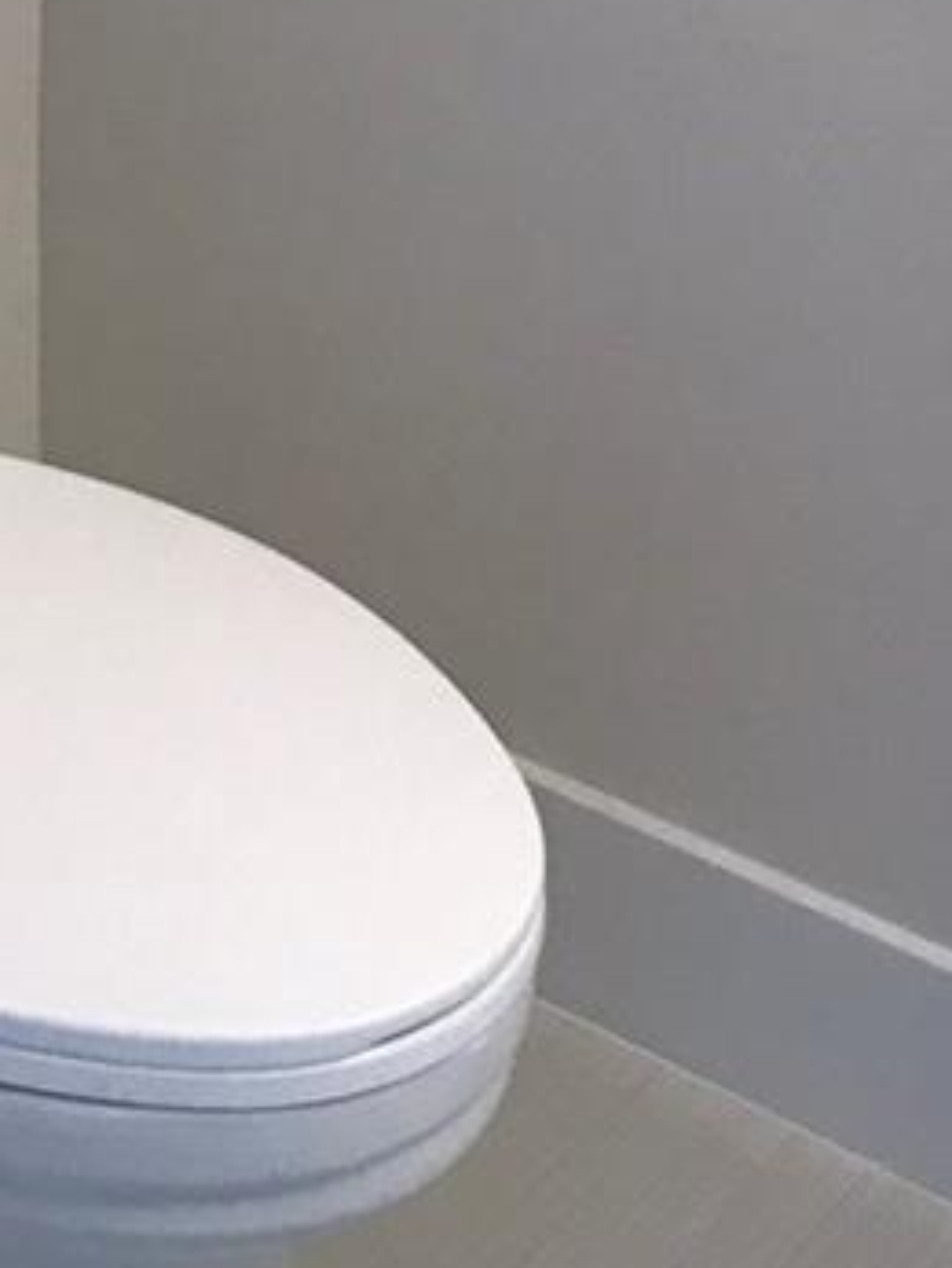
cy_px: -553
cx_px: 582
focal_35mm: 97
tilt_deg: -13.6
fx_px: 3553
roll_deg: -2.2
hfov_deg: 15.2
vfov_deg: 18.3
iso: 40
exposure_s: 1/30
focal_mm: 3.99
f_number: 1.8
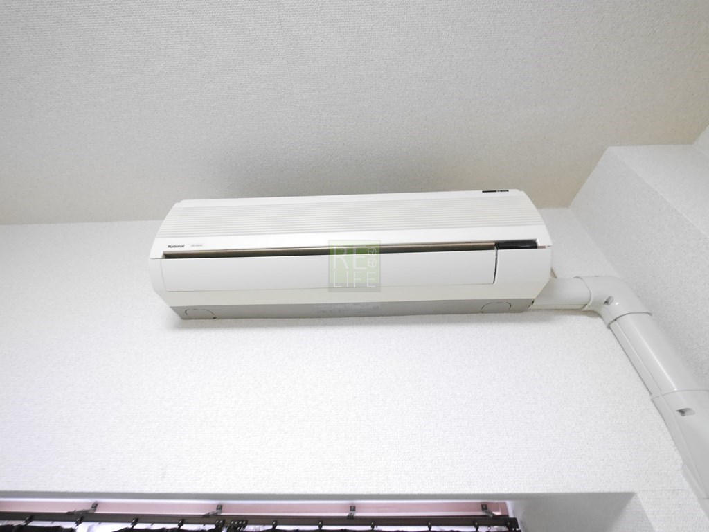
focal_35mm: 14
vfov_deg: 85.7
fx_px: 287
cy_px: 266
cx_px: 354
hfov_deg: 102.1
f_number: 4
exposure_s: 1/60
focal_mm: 7
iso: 3200
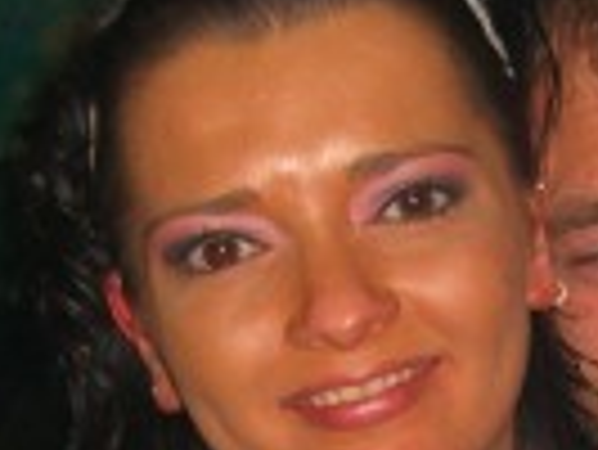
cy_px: 680
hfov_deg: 11.5
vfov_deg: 8.5
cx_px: 544
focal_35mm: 171
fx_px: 2957
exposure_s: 1/60
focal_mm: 7.9
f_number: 2.8
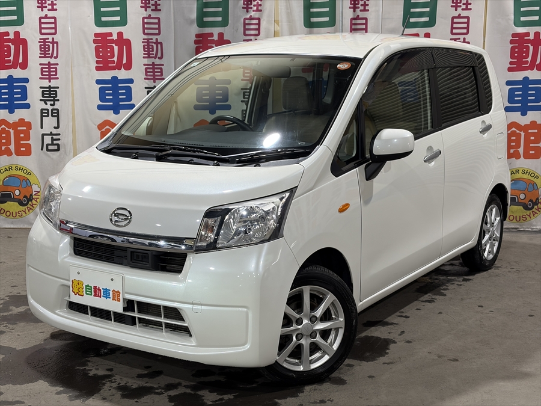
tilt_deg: -9.2
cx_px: 270
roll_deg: +1.0
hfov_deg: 36.8
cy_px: 203
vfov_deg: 28.0
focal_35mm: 52
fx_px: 813
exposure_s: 1/50
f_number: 1.6
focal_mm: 5.96
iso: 50
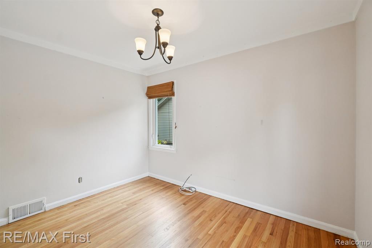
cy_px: 124
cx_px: 186
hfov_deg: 100.4
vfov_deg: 77.3
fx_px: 155
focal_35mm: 15
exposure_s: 1/30
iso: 320
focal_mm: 10
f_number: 8
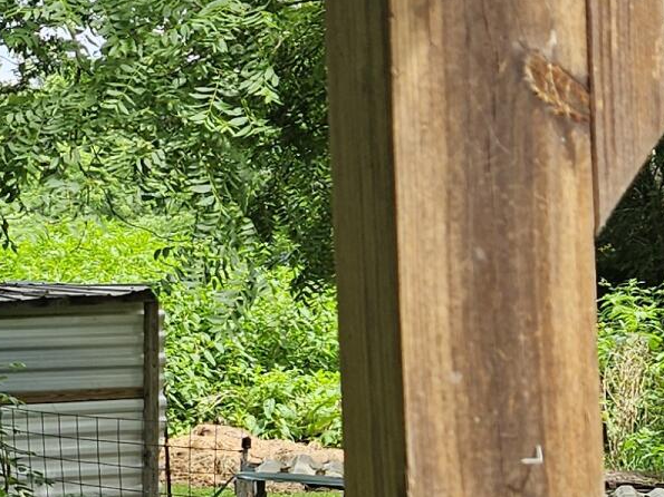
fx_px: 2225
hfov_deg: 15.0
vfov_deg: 12.8
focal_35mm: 116
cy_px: 320
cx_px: -495
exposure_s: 1/285
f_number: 1.8
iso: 25
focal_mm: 5.4
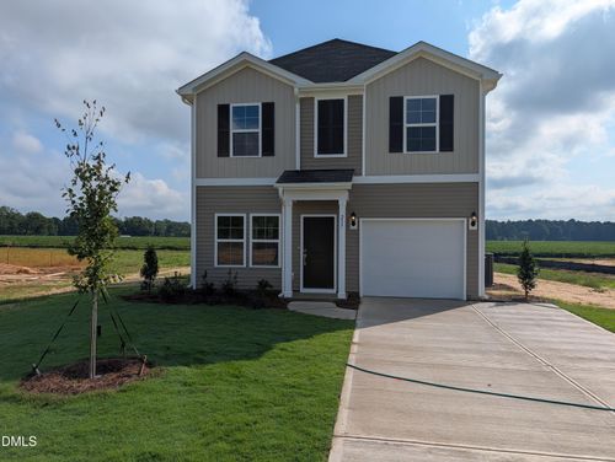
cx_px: 308
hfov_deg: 71.5
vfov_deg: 56.9
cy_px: 231
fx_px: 427
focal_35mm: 24
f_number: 1.68
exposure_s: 1/2463
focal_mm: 6.9
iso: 20
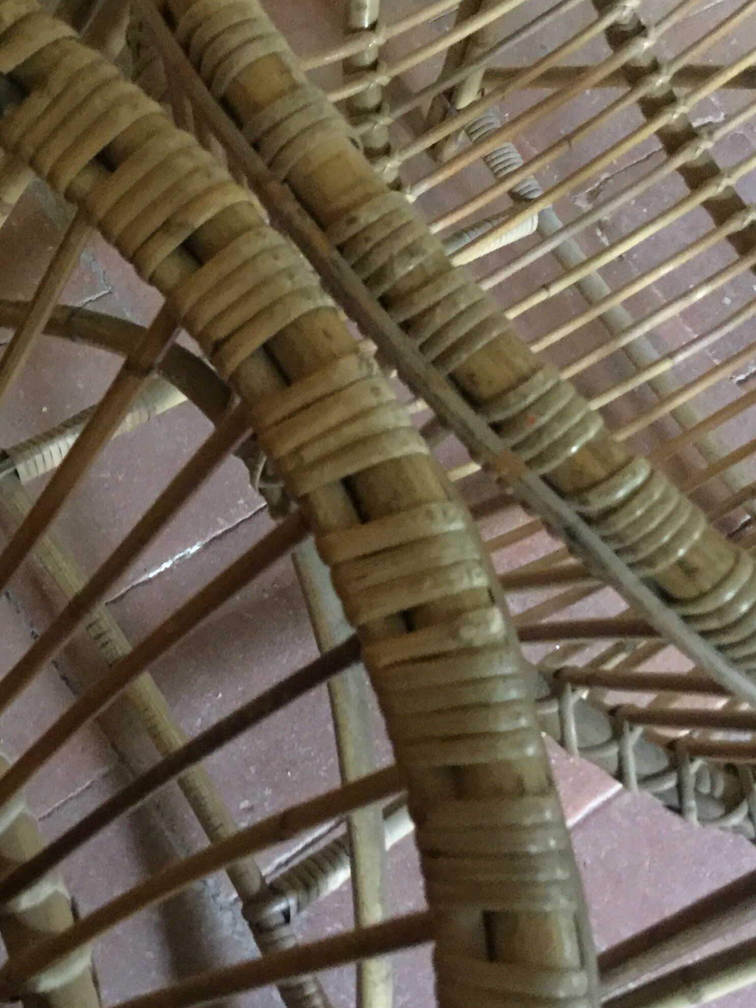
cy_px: 457
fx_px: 1485
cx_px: 187
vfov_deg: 37.5
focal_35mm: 51
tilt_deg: -59.9
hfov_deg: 28.1
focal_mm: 3.3
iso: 640
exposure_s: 1/17
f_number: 2.4
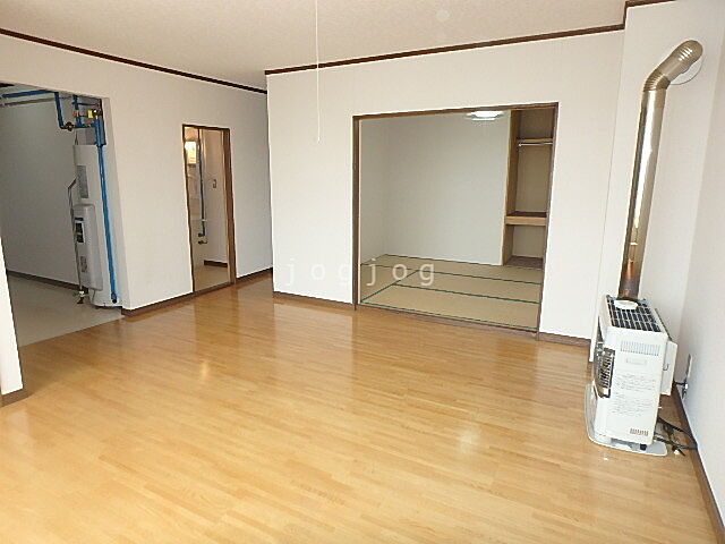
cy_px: 272
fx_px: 440
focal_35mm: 21
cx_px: 362
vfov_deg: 63.4
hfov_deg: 79.0
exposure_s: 1/60
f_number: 3.5
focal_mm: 3.7
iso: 160
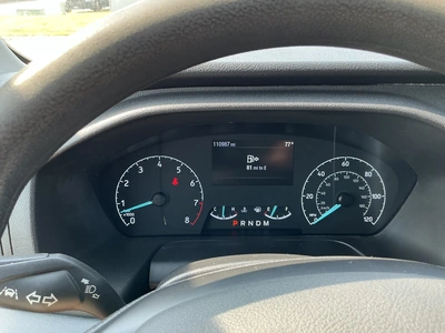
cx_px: 222
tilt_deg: -26.7
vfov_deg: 49.7
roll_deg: +0.0
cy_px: 166
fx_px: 360
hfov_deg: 63.4
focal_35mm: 28
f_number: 1.8
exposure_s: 1/92
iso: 64
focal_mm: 3
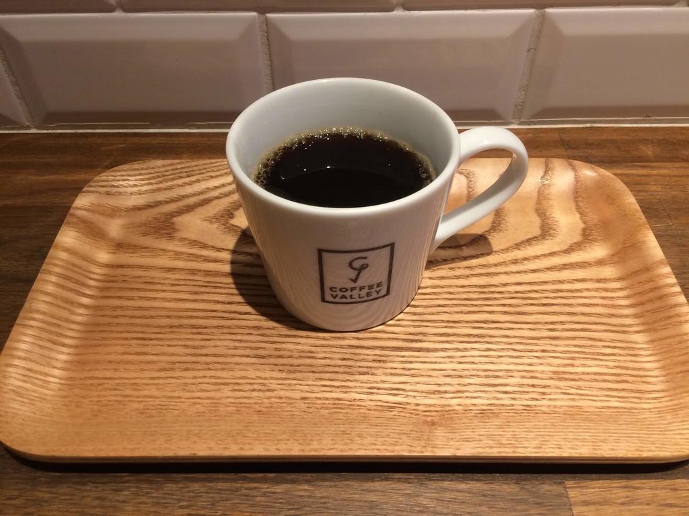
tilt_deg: -46.4
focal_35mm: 29
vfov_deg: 48.2
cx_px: 344
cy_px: 258
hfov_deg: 61.7
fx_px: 577
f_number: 2.2
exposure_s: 1/30
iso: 64
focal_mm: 4.15
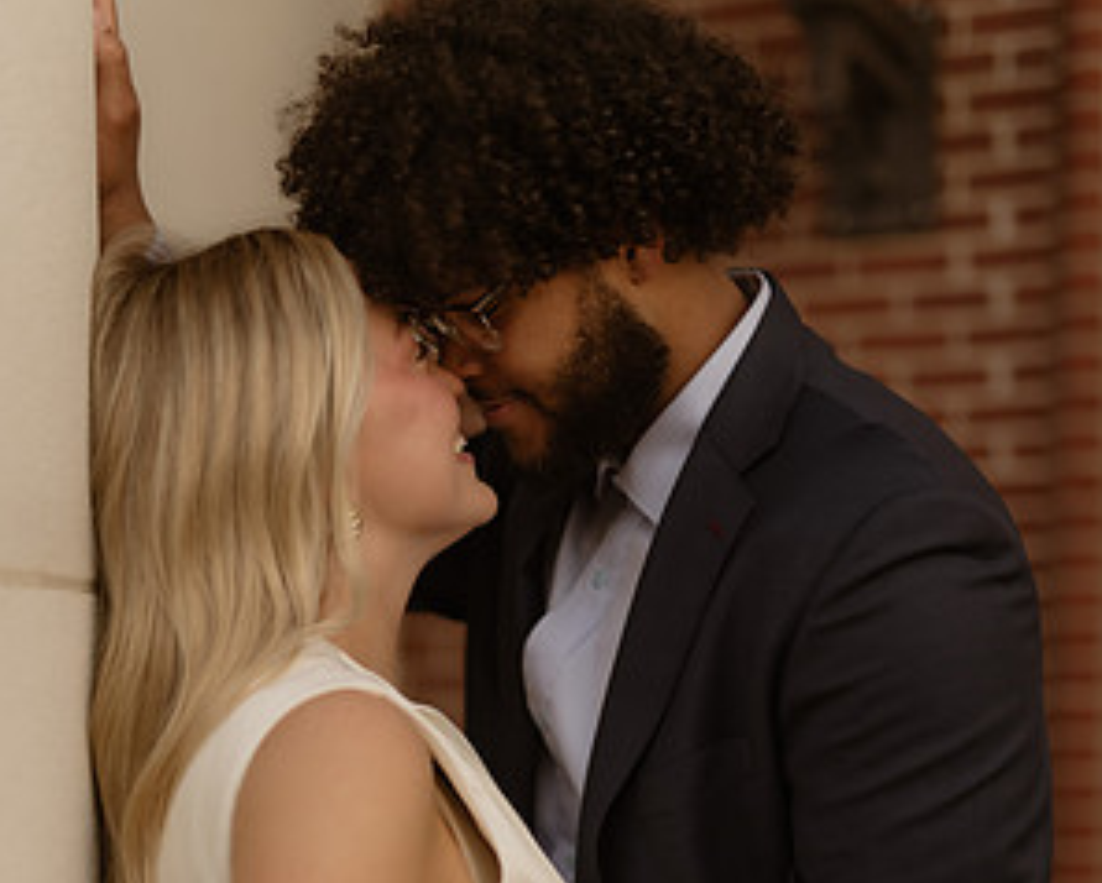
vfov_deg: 21.1
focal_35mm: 71
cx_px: 549
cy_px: 801
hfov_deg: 26.8
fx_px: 2317
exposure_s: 1/250
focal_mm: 50
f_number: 1.4
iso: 250
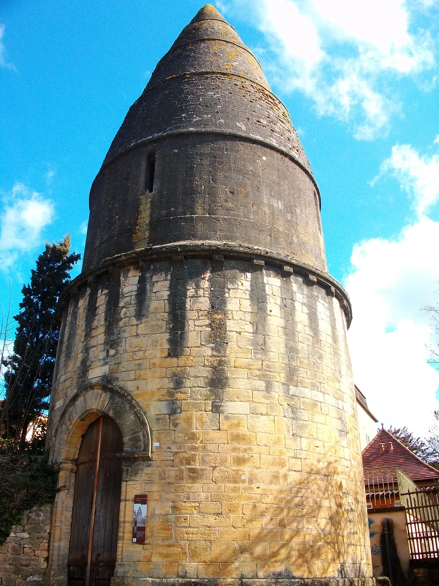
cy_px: 293
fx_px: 541
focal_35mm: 32
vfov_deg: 56.8
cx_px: 220
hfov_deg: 44.2
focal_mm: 5.7
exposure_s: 1/142
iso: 80
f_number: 5.5
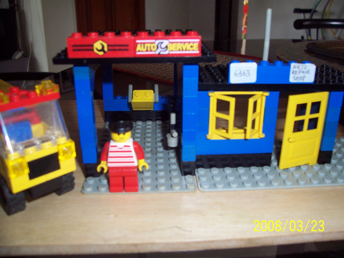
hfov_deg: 54.0
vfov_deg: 41.8
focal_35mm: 34
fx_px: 338
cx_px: 172
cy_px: 129
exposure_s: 1/60
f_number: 2.7
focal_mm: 5.6
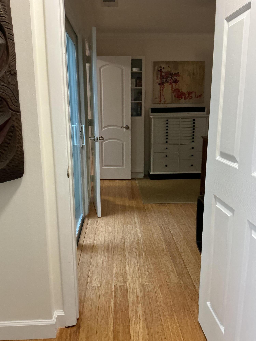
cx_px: 128
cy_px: 170
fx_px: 286
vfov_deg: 61.7
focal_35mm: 29
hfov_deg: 48.2
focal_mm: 3
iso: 250
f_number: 1.8
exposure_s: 1/60
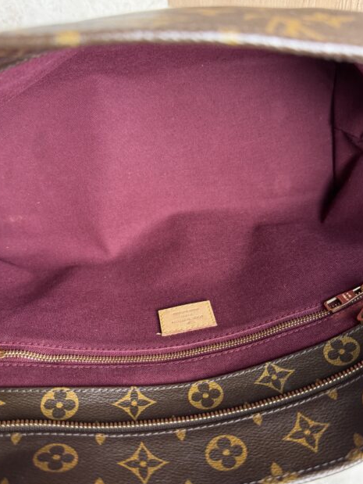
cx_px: 175
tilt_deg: -51.9
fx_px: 433
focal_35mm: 31
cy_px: 258
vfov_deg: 58.3
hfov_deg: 45.5
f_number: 1.78
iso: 250
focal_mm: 6.76
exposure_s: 1/60
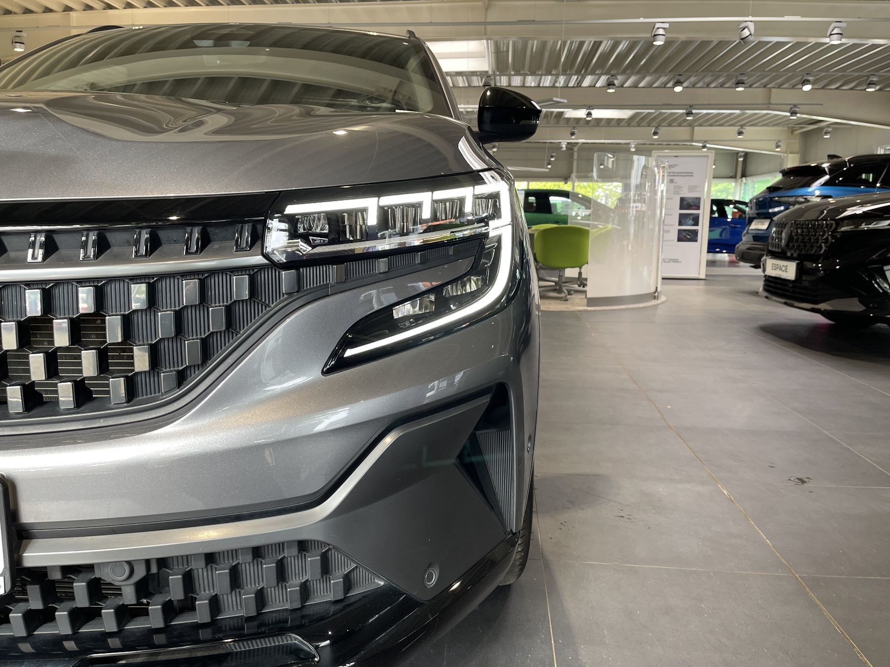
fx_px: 643
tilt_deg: -9.5
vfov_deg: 54.9
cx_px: 445
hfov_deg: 69.4
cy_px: 334
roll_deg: -1.1
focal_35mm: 25
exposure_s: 1/100
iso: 100
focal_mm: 5.1
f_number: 1.6
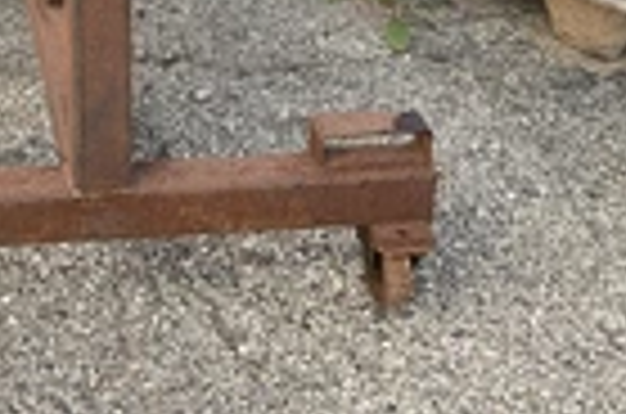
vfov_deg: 14.3
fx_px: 1509
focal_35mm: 87
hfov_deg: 22.6
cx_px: 18
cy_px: -256
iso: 20
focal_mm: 3
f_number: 1.8
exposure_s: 1/188
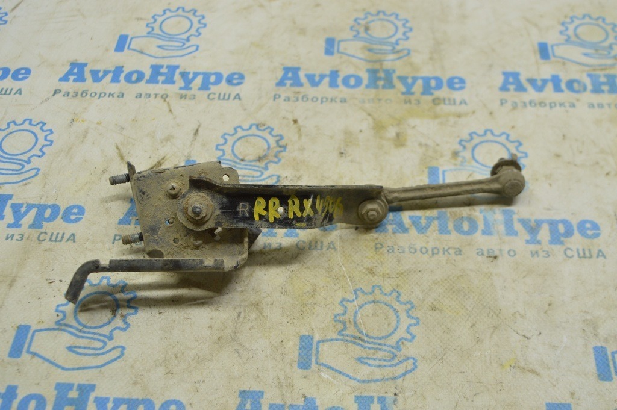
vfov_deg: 28.0
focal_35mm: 48
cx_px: 308
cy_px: 205
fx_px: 822
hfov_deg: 41.1
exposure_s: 1/30
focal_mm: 32
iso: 400
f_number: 5.6
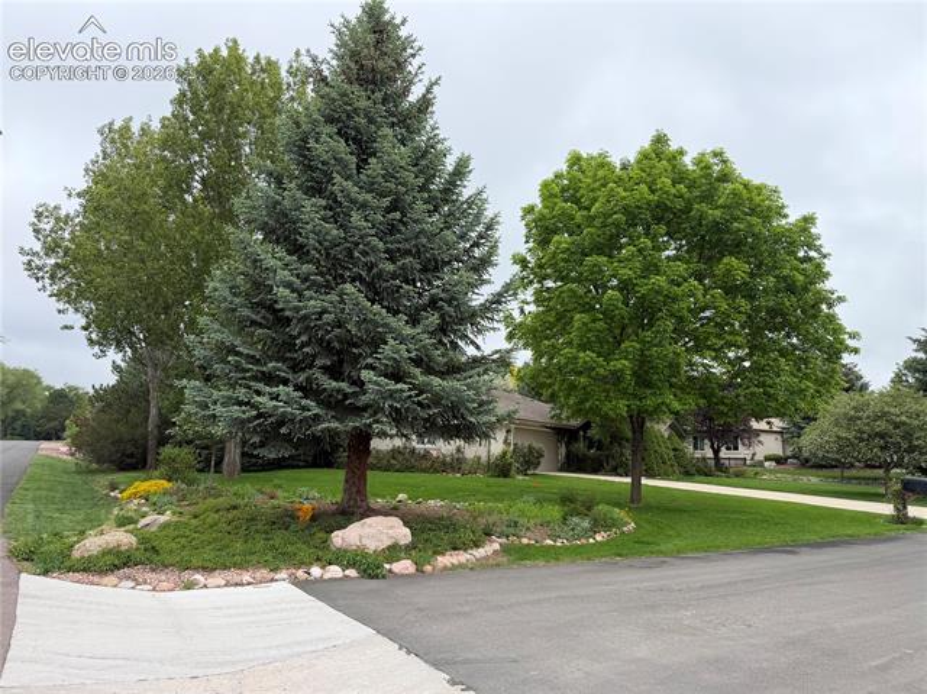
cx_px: 464
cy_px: 347
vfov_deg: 56.8
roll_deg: -0.7
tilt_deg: +8.0
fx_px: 642
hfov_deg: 71.6
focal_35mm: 24
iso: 80
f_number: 1.78
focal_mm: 6.76
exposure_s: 1/1192
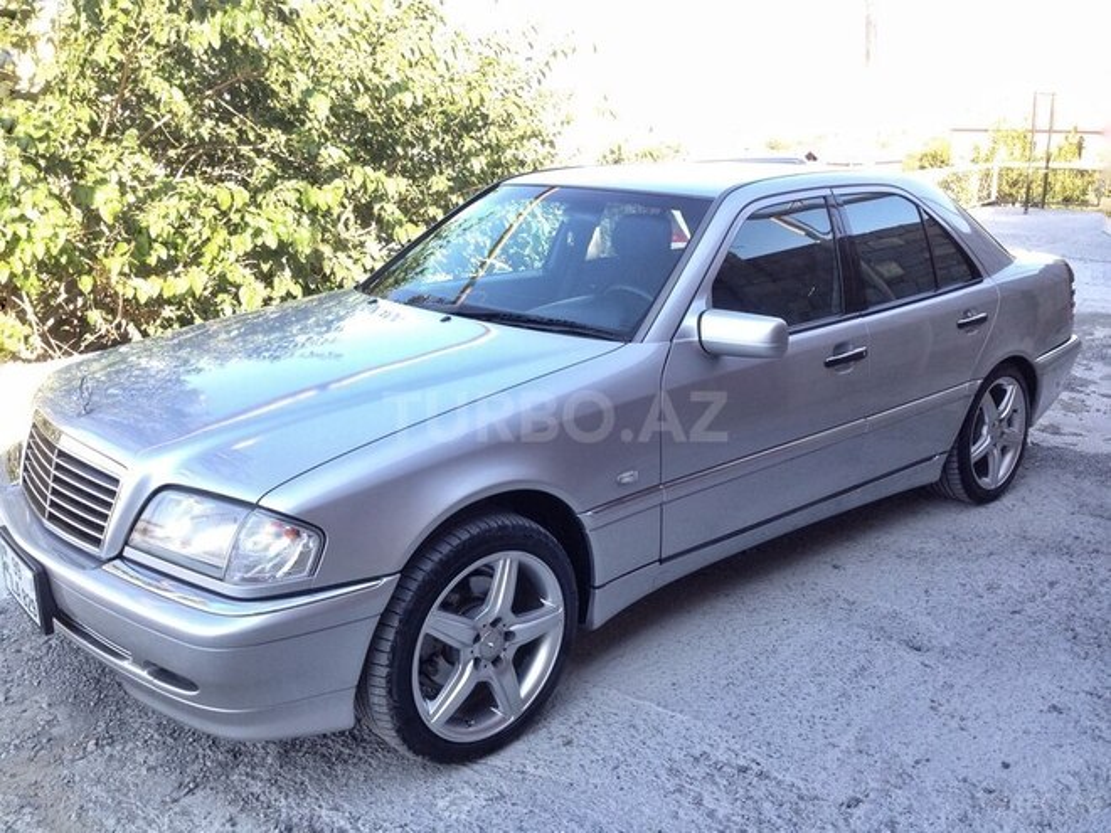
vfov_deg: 42.9
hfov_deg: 55.4
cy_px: 416
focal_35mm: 33
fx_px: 1059
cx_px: 556
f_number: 2.4
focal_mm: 4.12
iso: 50
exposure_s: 1/167
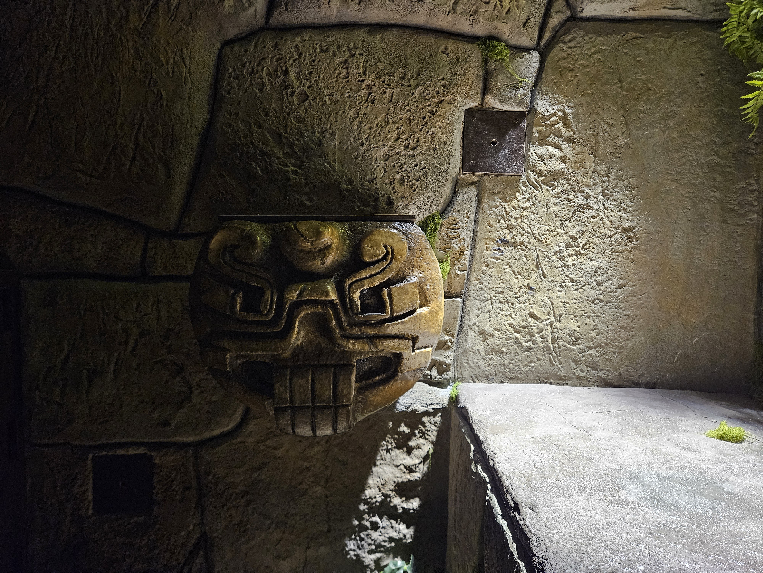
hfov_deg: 73.9
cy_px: 286
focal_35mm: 23
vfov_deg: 58.9
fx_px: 507
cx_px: 382
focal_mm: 5.4
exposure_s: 1/40
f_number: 1.8
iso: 640
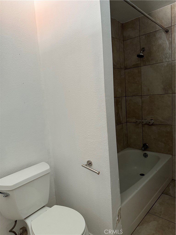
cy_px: 118
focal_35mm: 24
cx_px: 88
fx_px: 163
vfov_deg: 71.6
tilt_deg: -6.5
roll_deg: +3.5
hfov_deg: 56.8
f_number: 1.78
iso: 400
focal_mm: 6.76
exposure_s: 1/60
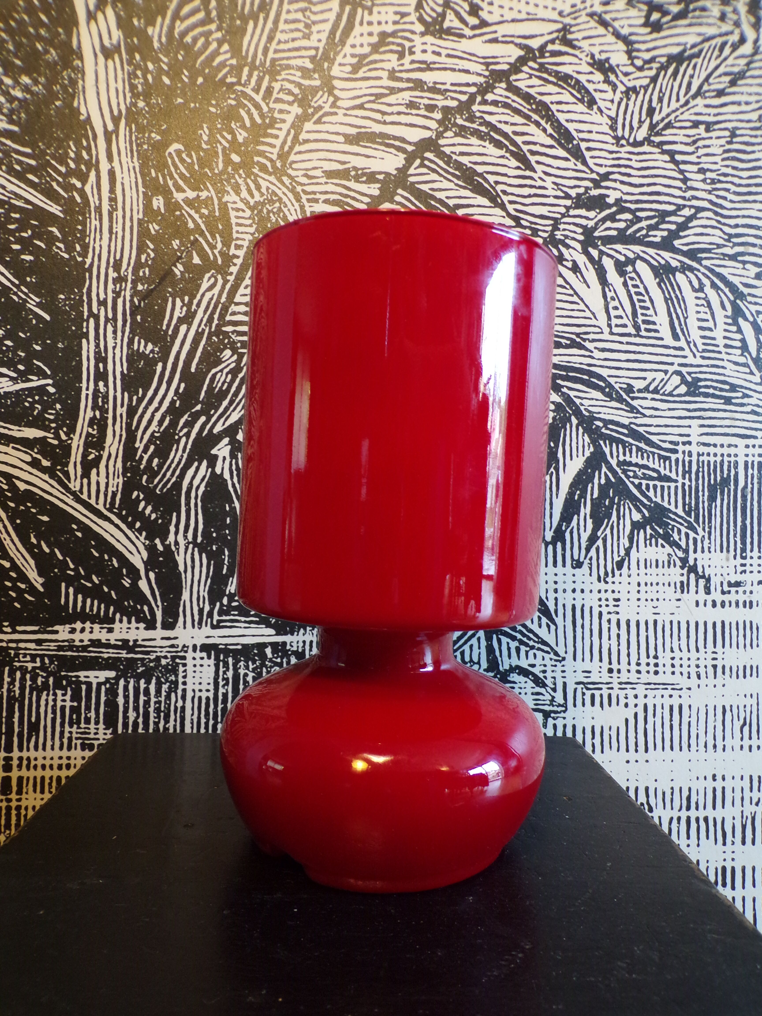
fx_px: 704
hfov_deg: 56.8
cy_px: 508
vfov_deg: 71.6
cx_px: 381
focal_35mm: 24
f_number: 3
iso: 200
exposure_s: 1/20
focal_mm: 4.3
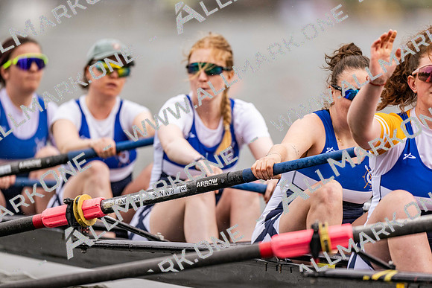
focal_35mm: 600
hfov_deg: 3.4
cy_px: 144
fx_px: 7201
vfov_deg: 2.3
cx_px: 216
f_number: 4
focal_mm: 600
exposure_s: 1/2500
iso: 800
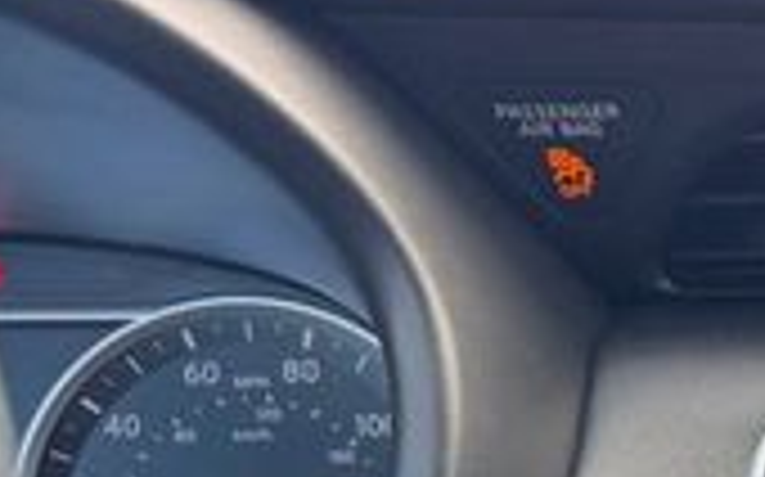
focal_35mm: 96
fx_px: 2000
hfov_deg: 17.9
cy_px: 810
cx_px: 1318
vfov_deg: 12.6
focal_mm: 6.76
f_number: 1.78
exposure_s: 1/195
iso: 125
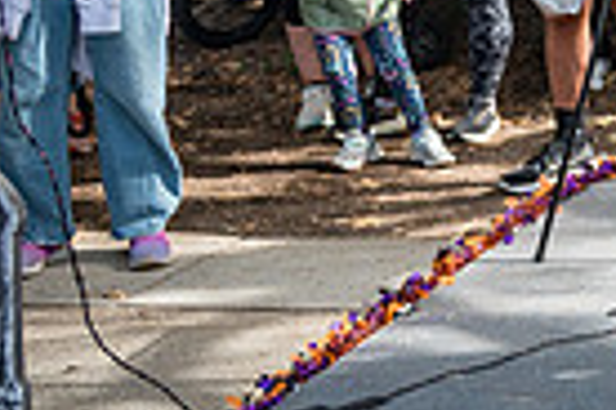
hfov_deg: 14.1
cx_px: 1228
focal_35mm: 123
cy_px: -174
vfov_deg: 10.8
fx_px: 2105
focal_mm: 28
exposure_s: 1/1000
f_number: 4
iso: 1000
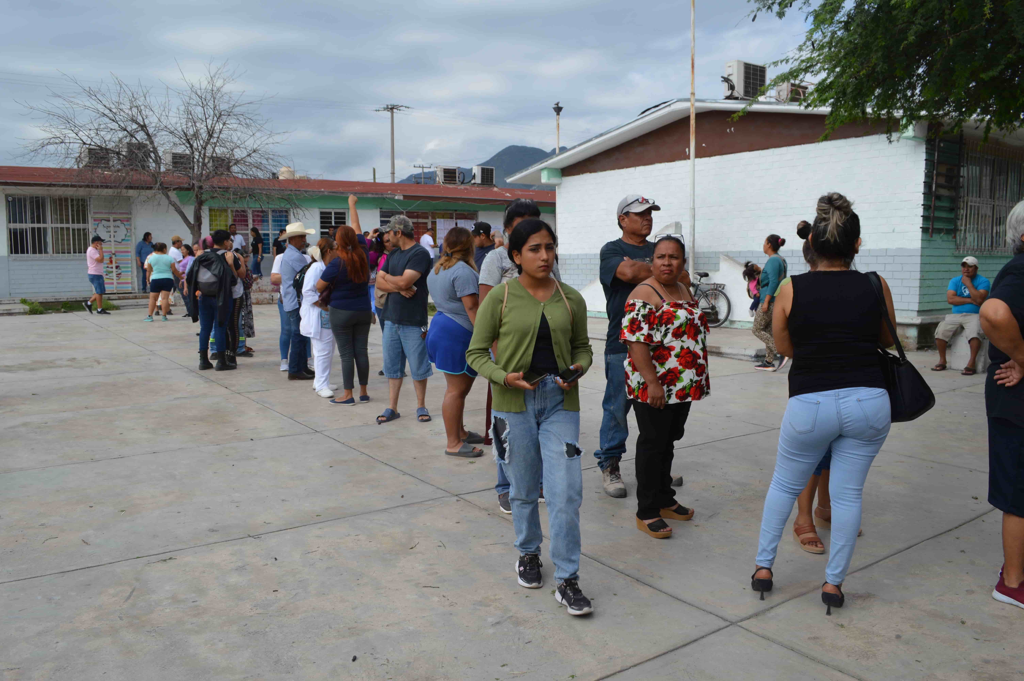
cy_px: 340
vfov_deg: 47.8
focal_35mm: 27
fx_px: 767
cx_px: 512
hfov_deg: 67.4
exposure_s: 1/250
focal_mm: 18
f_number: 8
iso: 100
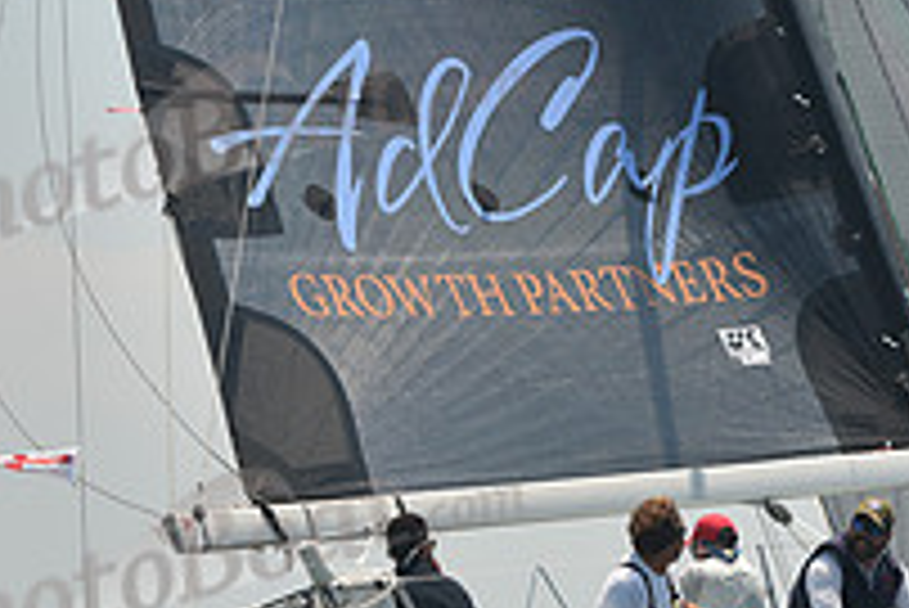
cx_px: 760
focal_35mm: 345
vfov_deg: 4.0
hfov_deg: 6.0
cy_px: 732
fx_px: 8717
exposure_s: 1/640
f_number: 6.3
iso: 250
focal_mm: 120
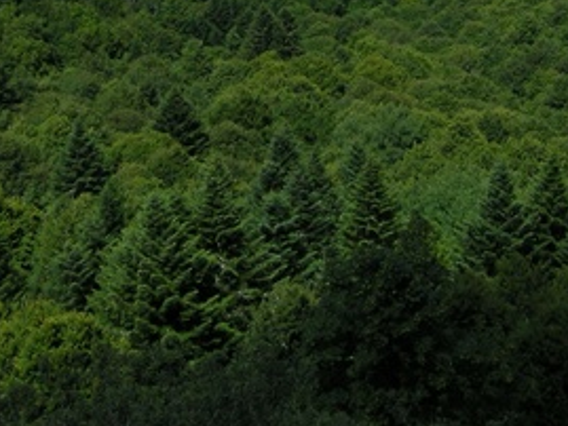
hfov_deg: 18.3
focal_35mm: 107
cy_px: -171
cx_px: 357
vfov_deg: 13.2
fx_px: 1757
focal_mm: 7.5
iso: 100
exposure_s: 1/450
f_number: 6.8
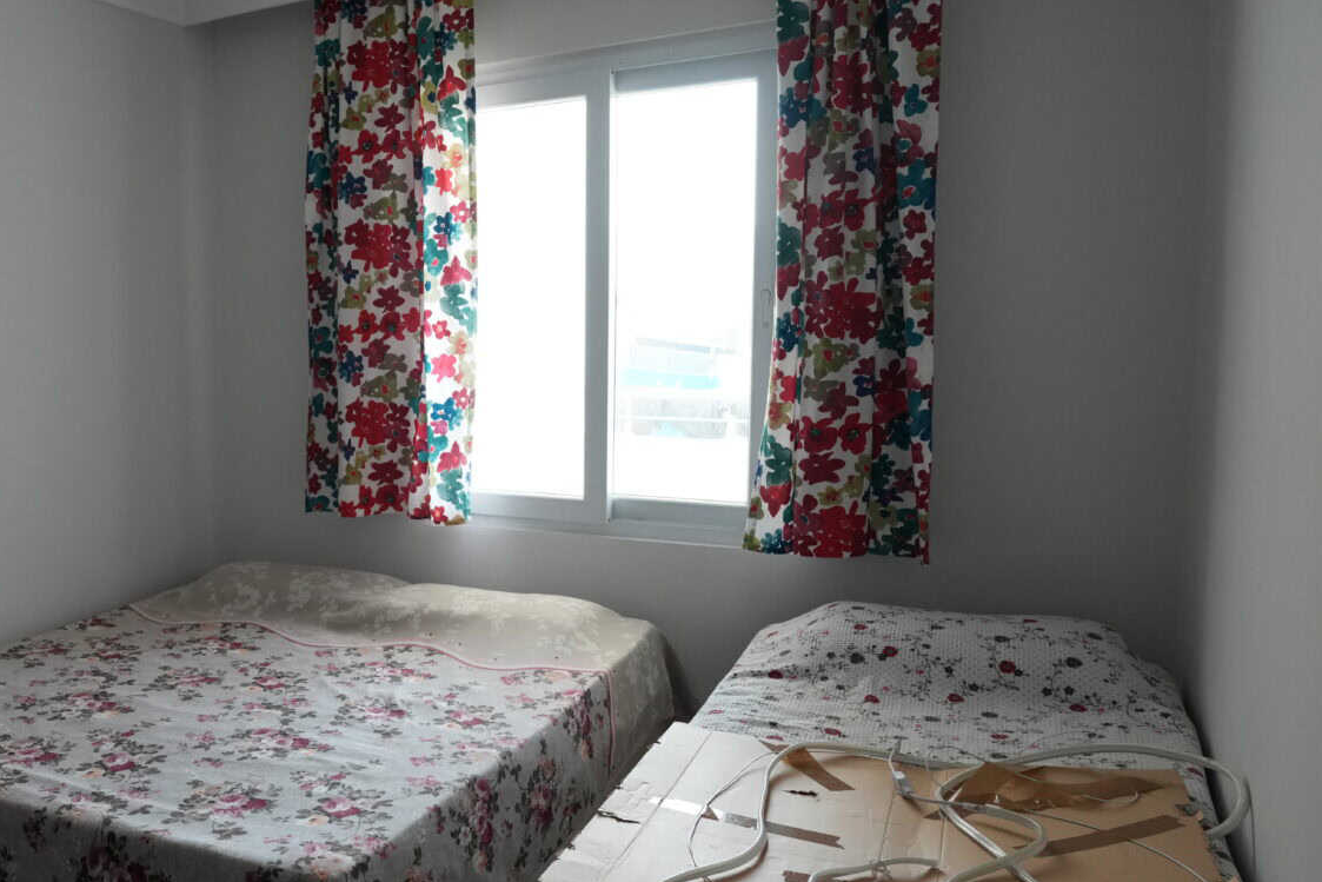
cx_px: 148
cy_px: 445
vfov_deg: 42.3
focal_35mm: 31
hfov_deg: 53.3
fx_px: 1138
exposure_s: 1/160
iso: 1250
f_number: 4
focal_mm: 17
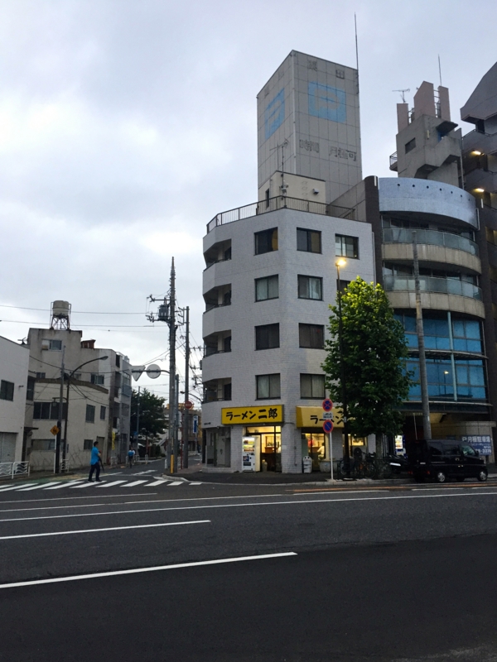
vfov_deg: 61.7
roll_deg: +0.6
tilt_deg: +13.4
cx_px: 248
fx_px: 555
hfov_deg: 48.2
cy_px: 331
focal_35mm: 29
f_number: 2.2
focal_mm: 4.15
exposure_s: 1/30
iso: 50
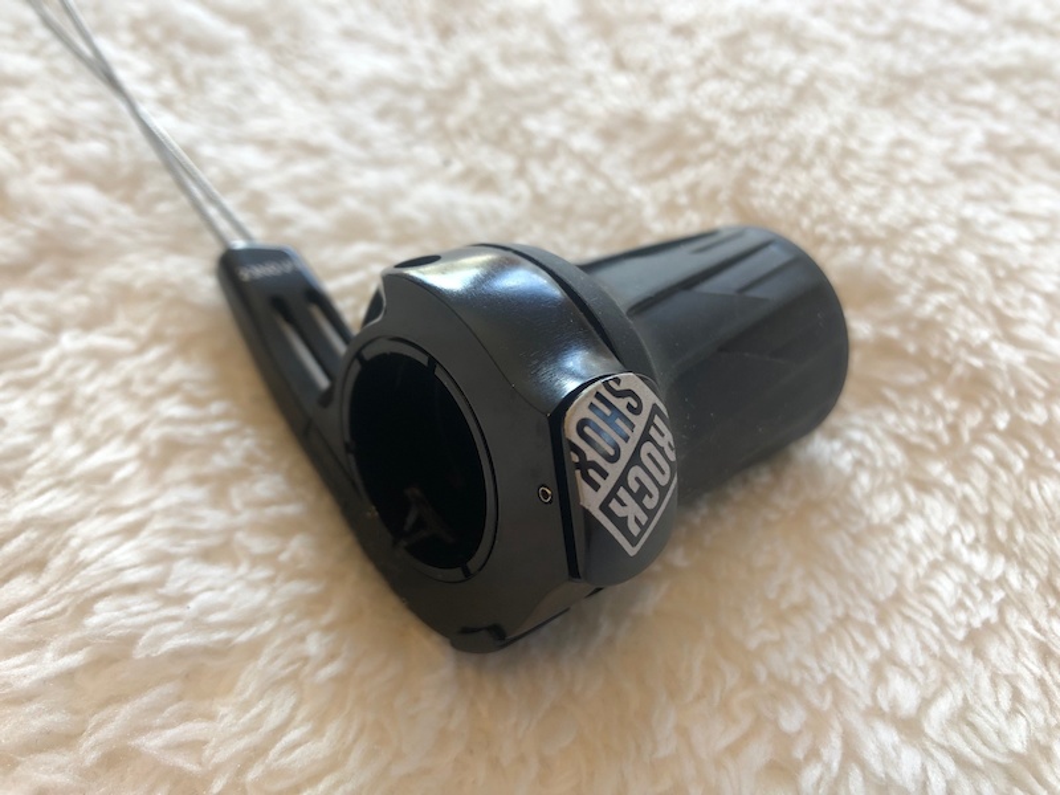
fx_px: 857
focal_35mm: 28
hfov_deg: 63.4
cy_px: 398
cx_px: 530
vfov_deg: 49.7
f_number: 1.8
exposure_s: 1/40
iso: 25
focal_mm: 3.99
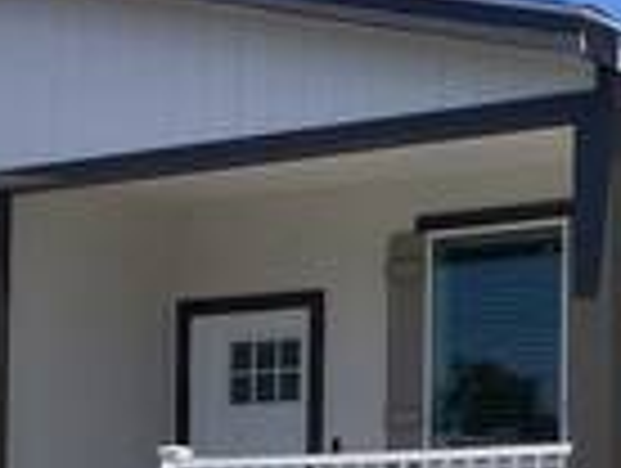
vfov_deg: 12.7
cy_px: 508
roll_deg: +0.0
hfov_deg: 16.7
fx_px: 2067
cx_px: 626
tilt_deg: +1.4
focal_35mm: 115
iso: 25
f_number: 2.4
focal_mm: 3.3
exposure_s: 1/1852
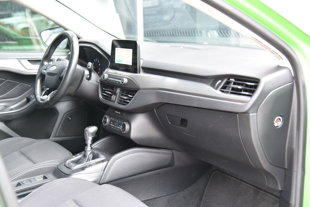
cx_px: 155
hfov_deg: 39.6
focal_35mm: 50
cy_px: 104
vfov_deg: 27.0
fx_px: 431
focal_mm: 50
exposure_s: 1/30
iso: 500
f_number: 4
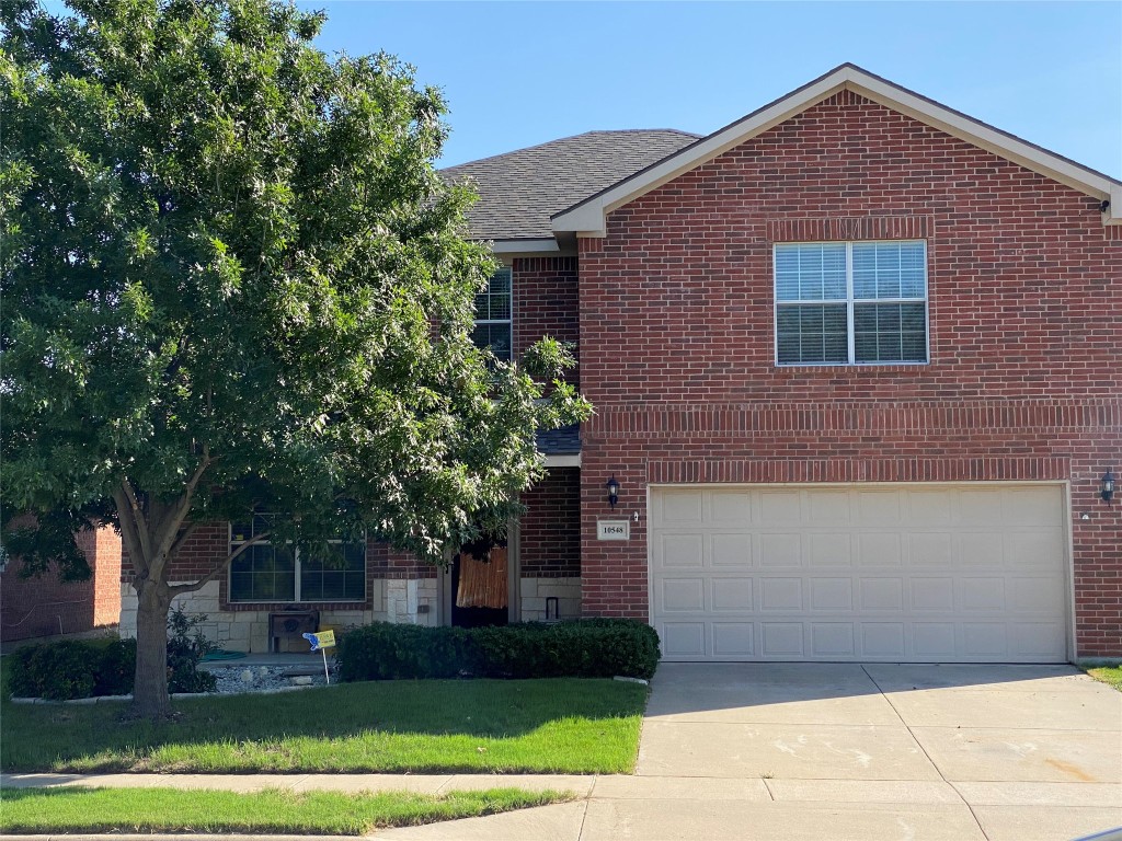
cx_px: 561
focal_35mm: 52
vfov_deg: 28.0
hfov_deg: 36.8
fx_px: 1685
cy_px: 420
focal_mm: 6
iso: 20
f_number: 2
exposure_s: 1/1370
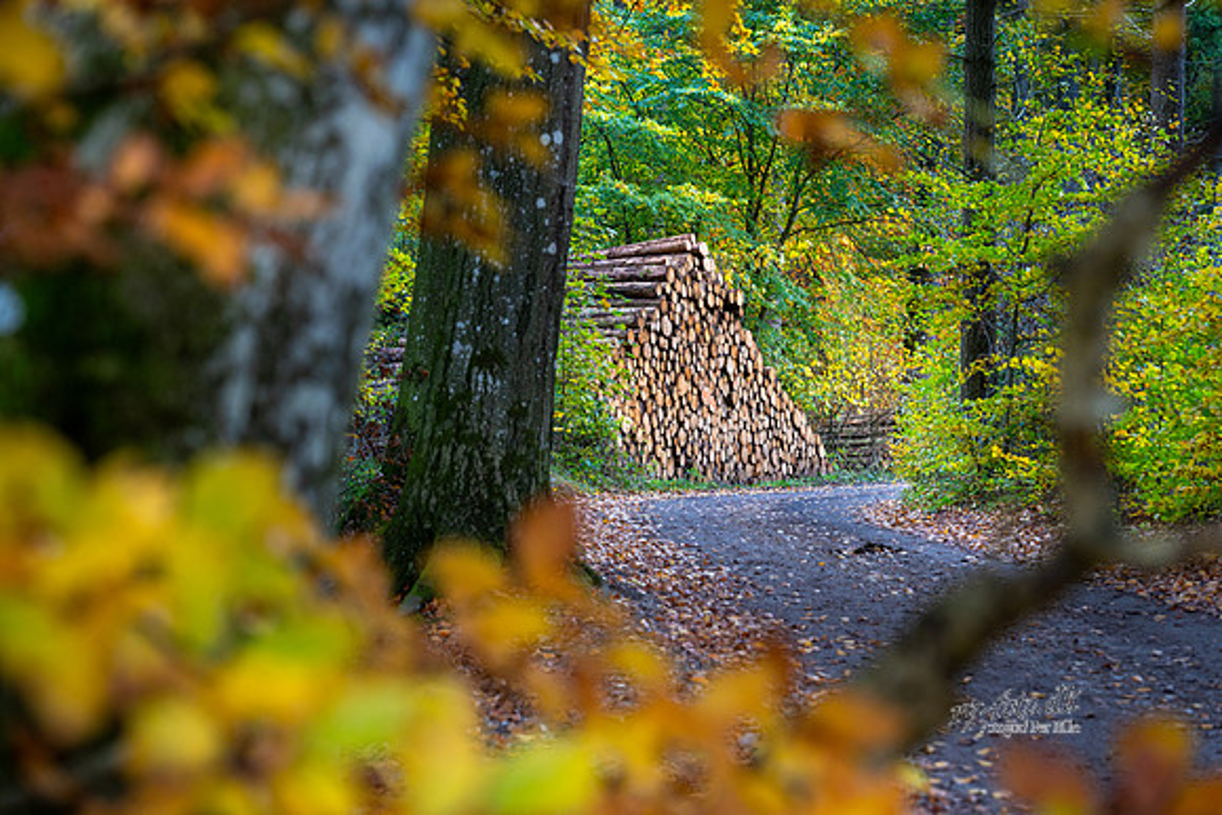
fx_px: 2377
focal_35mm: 70
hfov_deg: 28.8
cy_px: 408
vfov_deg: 19.5
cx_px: 611
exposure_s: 1/200
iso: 640
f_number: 3.5
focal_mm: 70
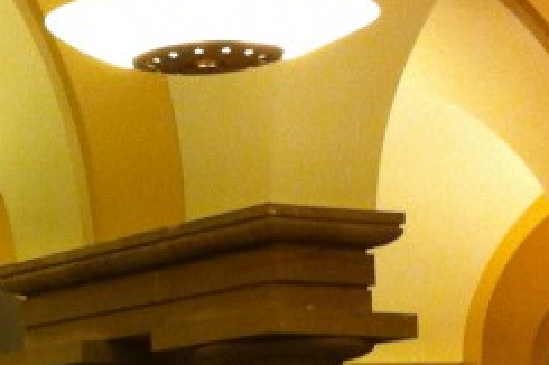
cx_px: -226
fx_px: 2316
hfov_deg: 12.9
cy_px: 443
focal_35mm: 152
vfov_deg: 8.9
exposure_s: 1/15
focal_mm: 3.85
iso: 200
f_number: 2.8
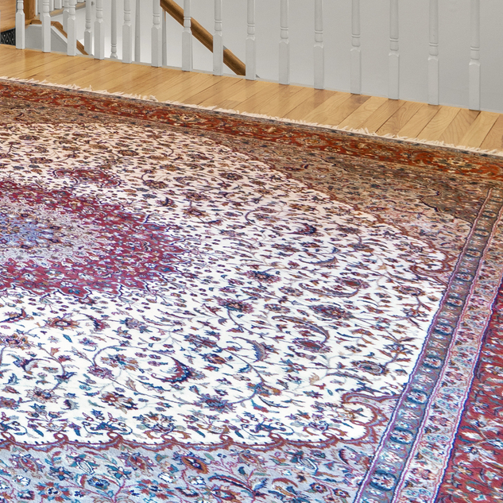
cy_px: -171
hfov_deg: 19.1
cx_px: -427
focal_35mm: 66
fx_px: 1085
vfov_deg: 22.9
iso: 250
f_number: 9
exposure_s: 1.3
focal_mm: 16
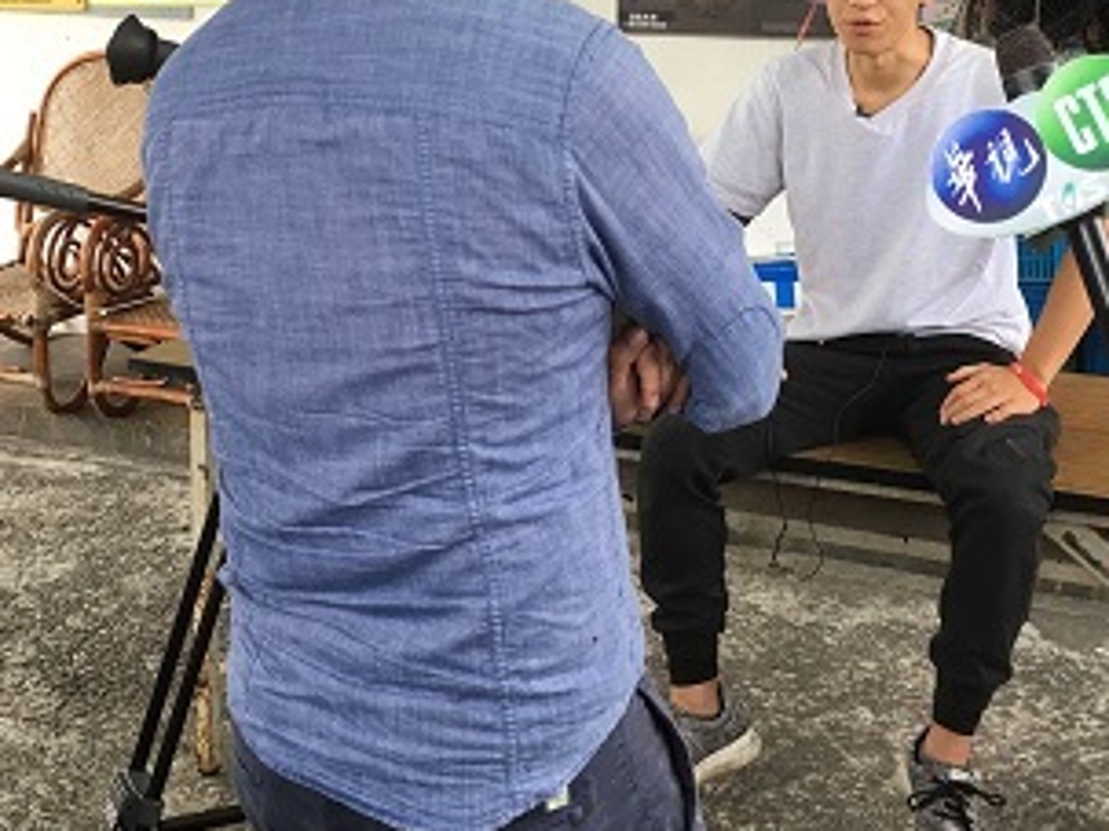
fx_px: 1761
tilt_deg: -7.4
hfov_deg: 34.9
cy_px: 174
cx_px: 547
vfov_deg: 26.1
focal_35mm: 55
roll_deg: +0.0
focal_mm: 4.15
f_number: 2.2
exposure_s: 1/30
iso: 25
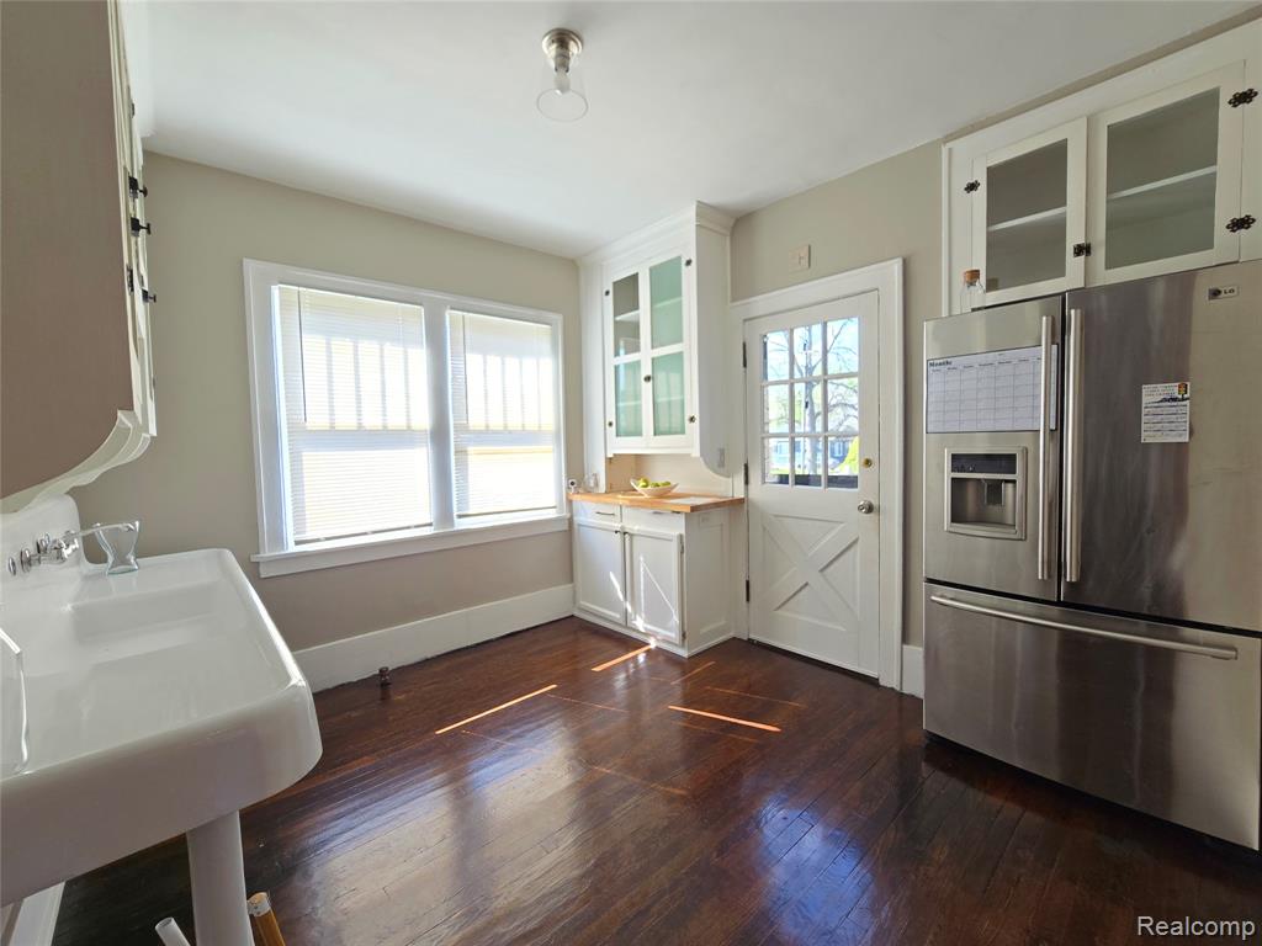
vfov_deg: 89.9
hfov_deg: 106.2
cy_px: 473
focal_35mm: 13
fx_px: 474
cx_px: 631
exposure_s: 1/120
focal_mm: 2.2
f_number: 2.2
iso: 50
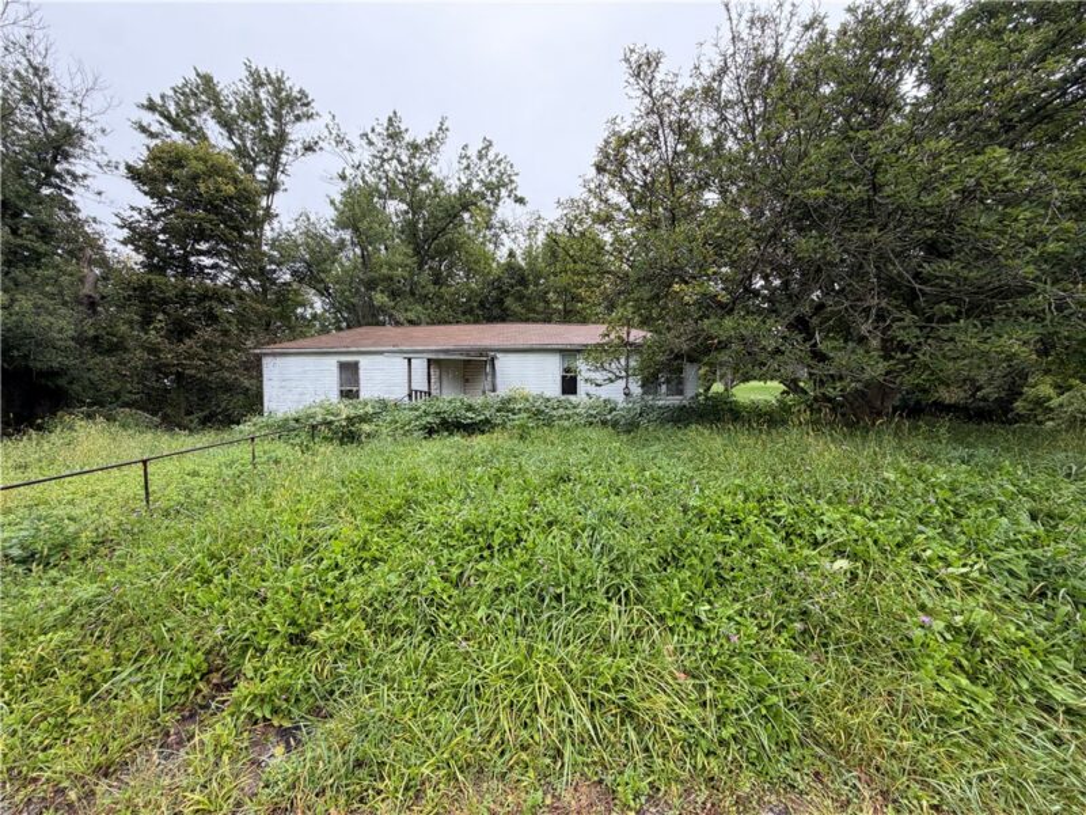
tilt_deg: -0.4
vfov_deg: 85.7
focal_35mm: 14
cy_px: 408
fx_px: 439
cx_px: 543
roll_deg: +0.7
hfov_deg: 102.1
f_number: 2.2
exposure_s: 1/221
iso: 50
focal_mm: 2.22
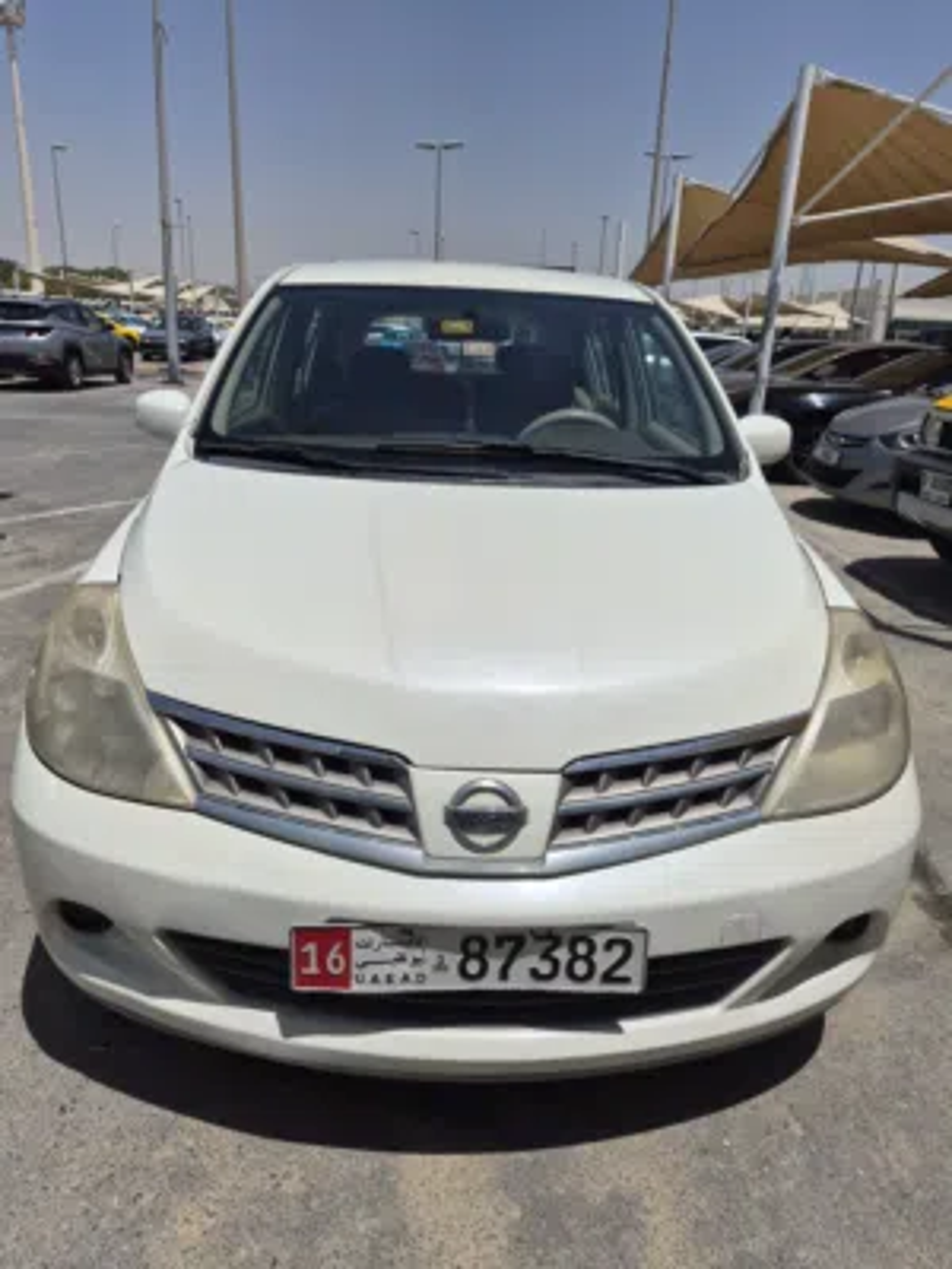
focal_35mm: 23
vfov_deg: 73.9
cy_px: 634
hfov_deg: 58.9
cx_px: 476
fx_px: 843
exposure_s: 1/7696
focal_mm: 5.4
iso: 40
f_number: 1.8
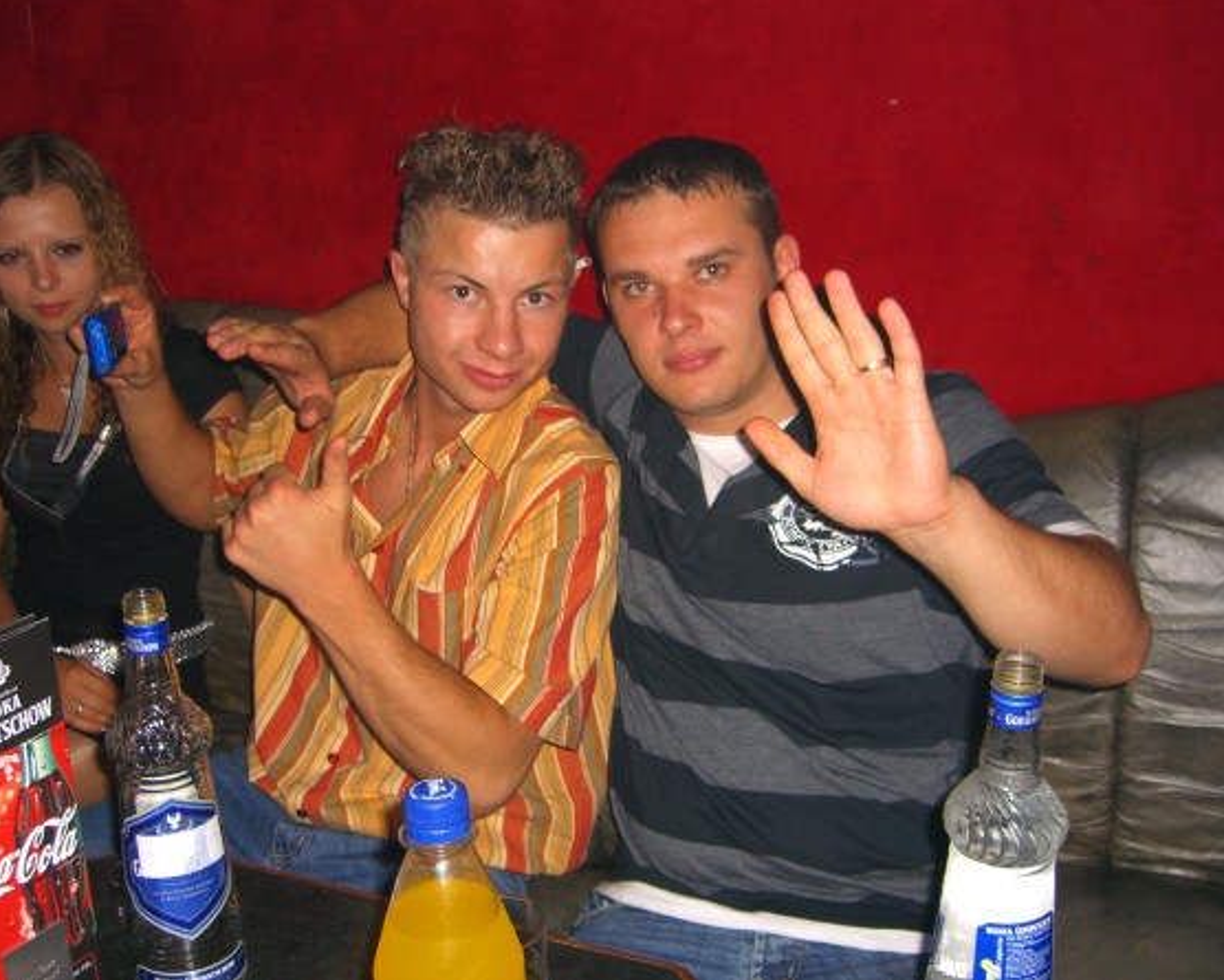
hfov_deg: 45.8
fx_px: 1449
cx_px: 586
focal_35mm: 40
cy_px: 487
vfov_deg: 37.3
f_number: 2.8
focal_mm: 7.9
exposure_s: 1/60
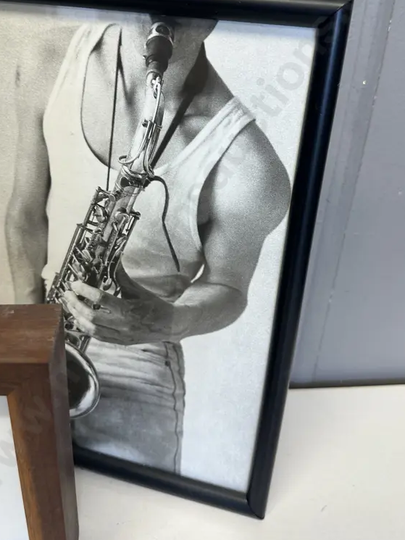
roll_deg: -3.8
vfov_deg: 54.7
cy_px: 203
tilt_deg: -27.2
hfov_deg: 42.9
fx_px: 515
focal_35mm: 33
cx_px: 195
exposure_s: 1/100
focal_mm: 6.86
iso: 125
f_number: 1.78
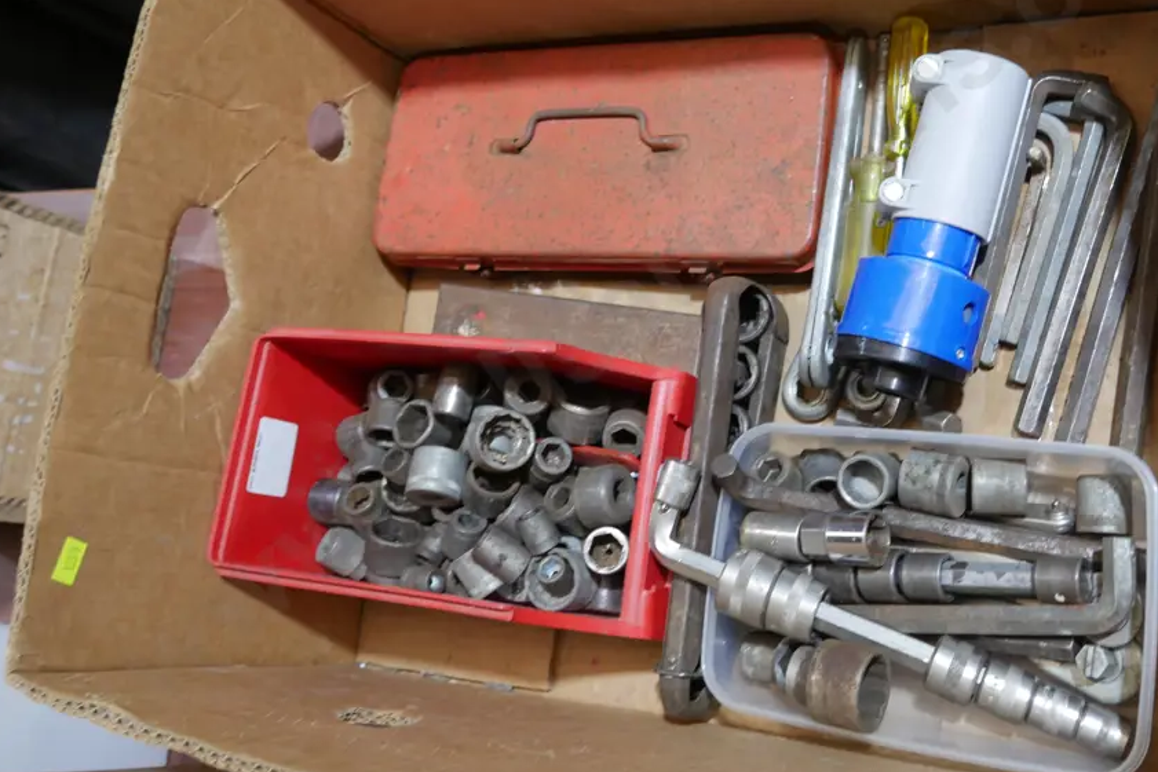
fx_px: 1222
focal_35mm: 38
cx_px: 695
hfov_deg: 50.4
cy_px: 262
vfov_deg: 34.8
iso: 400
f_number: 4
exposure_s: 1/60
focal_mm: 15
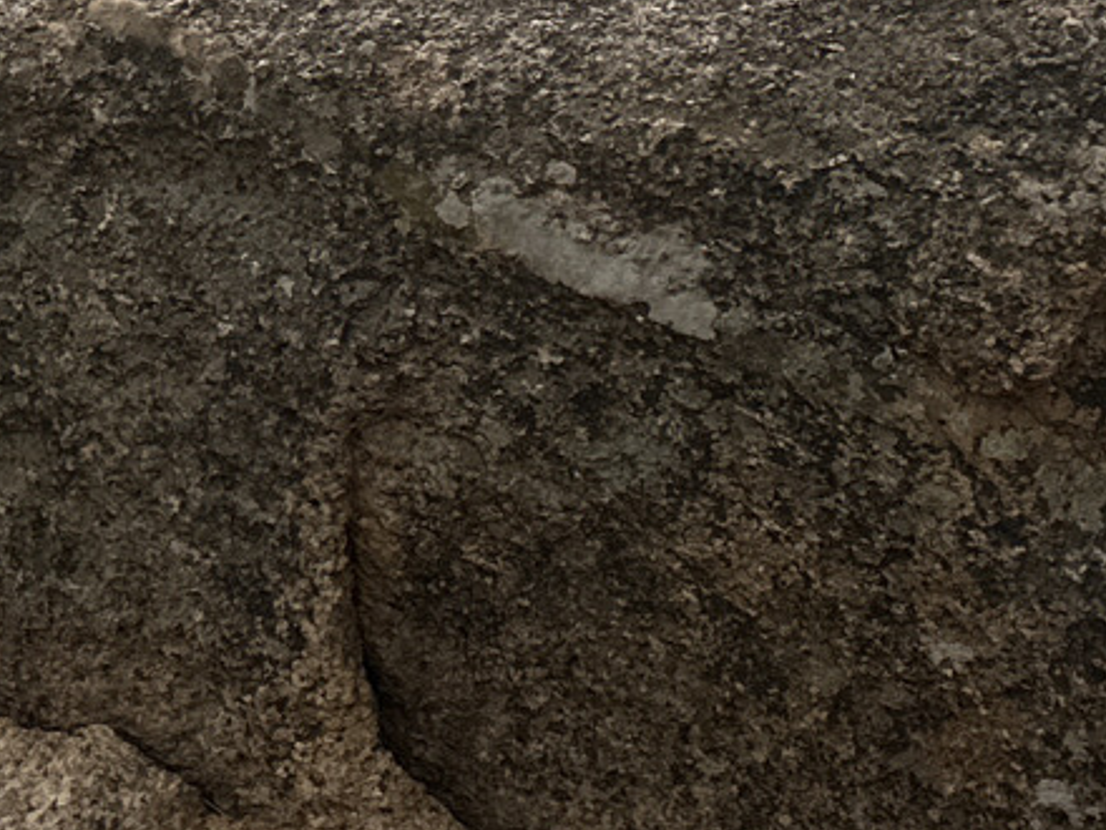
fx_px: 3483
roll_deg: +0.4
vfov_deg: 12.6
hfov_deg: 17.9
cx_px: 847
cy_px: -571
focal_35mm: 109
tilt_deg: -3.8
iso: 80
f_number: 1.78
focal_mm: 6.86
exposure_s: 1/642
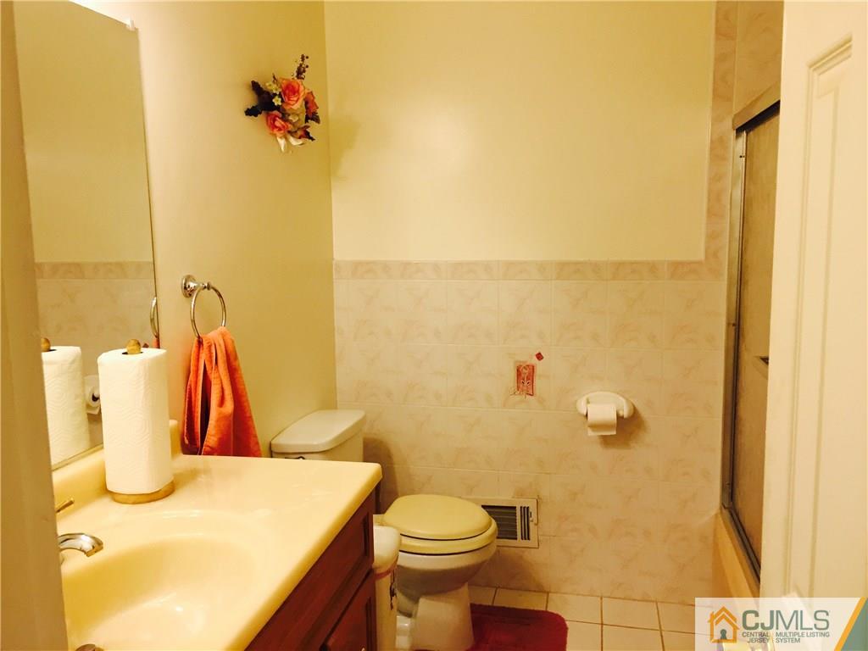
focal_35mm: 29
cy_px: 326
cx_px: 434
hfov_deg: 61.7
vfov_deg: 48.2
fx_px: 727
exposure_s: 1/30
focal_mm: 4.15
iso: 50
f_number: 2.2
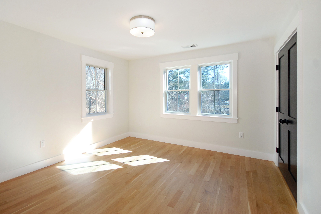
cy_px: 100
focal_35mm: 16
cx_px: 153
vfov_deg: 73.7
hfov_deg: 96.7
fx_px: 143
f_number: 4
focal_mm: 10
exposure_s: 1/125
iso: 400
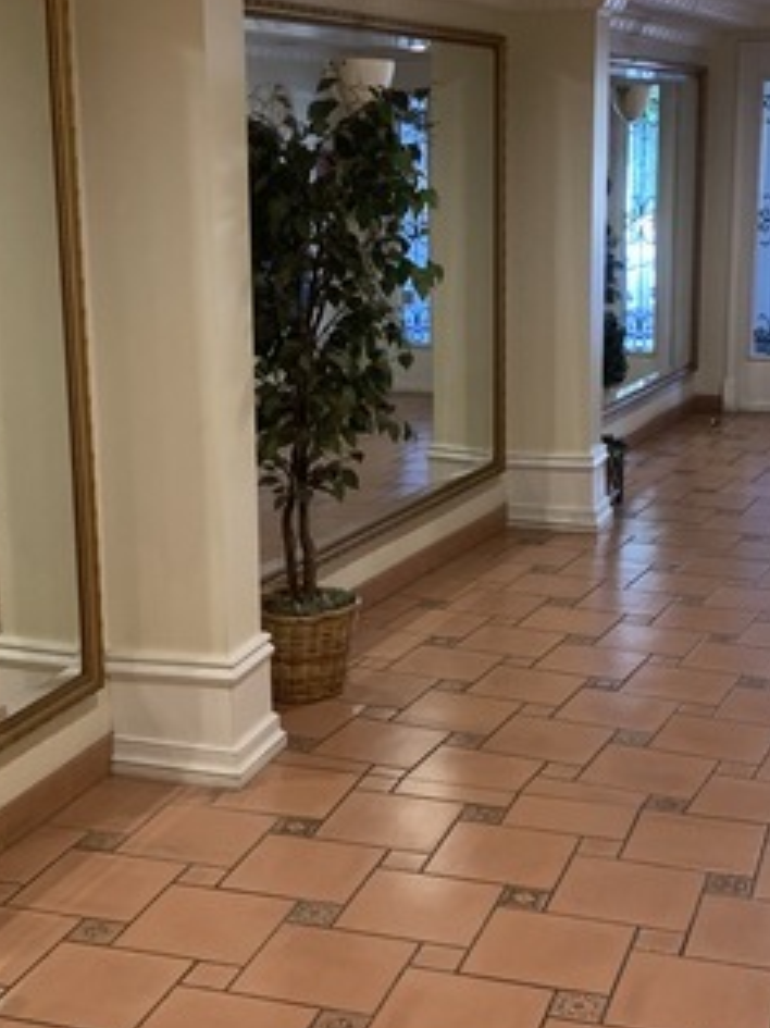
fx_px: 1632
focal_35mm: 55
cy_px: 488
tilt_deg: -11.5
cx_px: 352
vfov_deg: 34.9
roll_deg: +0.5
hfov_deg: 26.5
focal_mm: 4.25
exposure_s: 1/60
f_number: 1.8
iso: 250
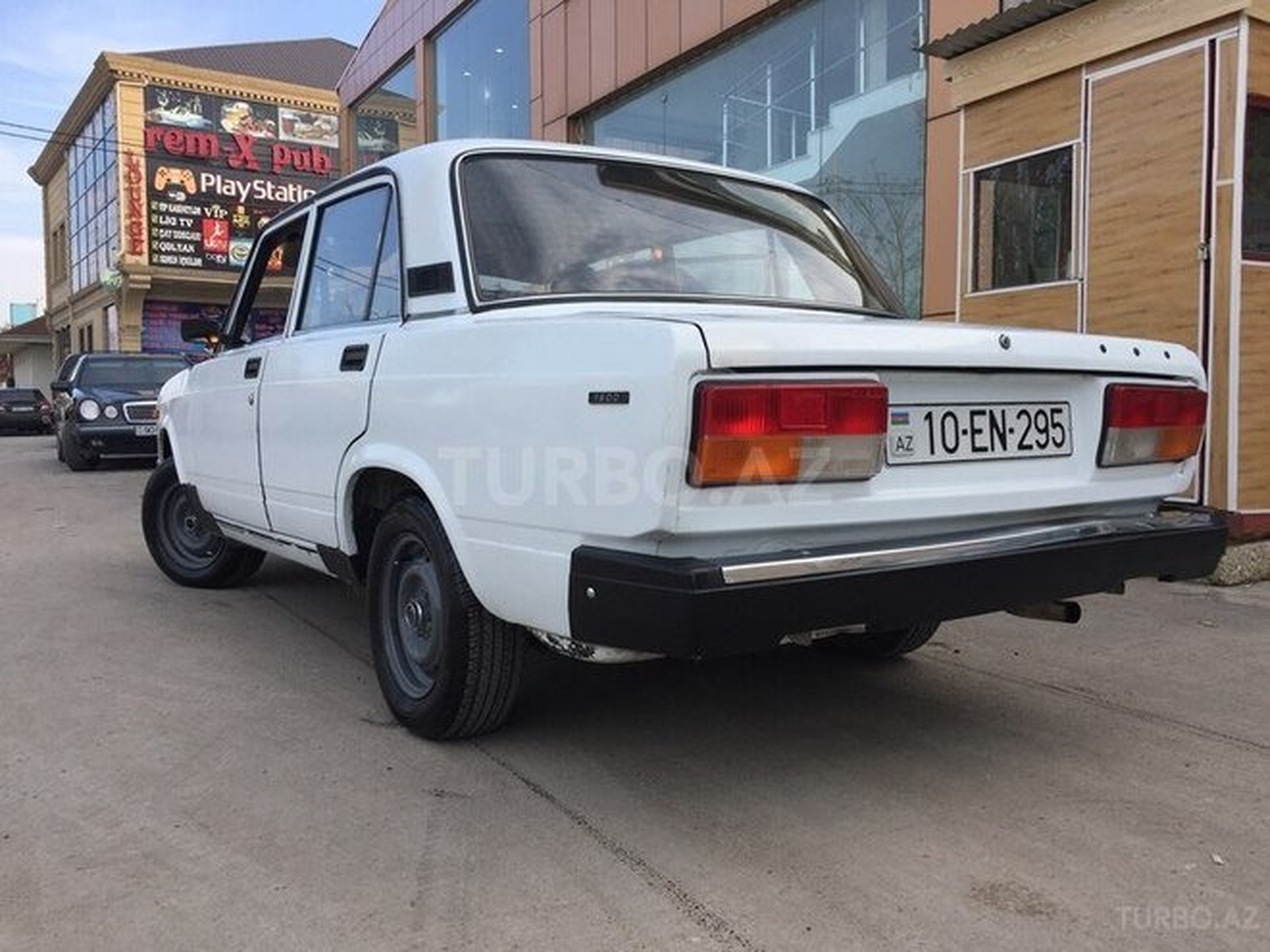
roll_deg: +0.7
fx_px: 1064
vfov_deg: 48.2
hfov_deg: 61.7
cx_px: 635
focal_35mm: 29
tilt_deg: -3.2
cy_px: 476
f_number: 2.2
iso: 32
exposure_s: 1/599
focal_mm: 4.15
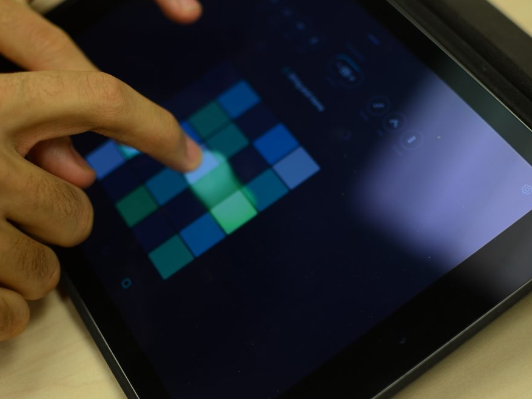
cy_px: 200
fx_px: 885
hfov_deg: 33.5
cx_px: 249
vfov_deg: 25.4
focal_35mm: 58
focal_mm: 35
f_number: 1.8
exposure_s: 1/100
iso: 125
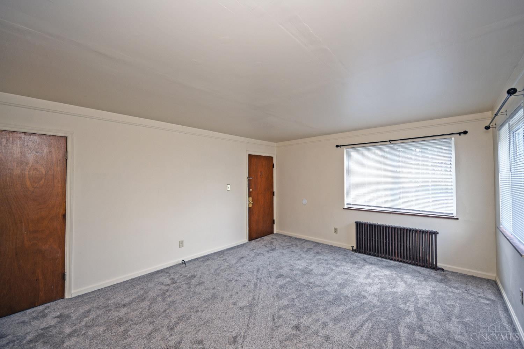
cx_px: 262
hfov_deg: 104.3
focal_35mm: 14
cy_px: 174
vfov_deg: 81.2
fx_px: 204
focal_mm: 14
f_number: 4.5
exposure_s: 1/80
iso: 200
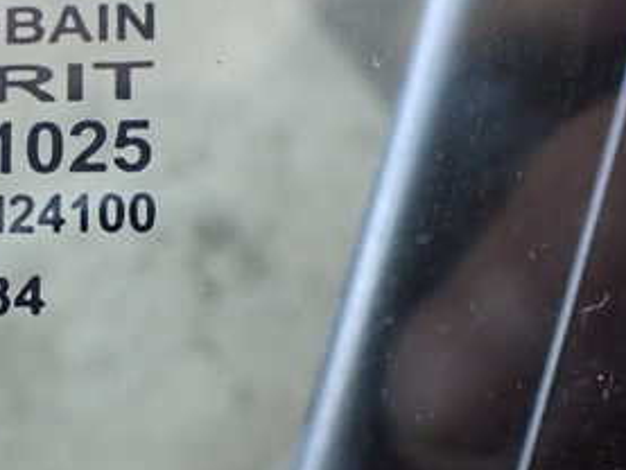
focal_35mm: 65
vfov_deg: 22.6
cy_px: 282
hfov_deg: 27.9
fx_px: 1176
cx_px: -9
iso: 640
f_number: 2.3
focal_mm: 5.4
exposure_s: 1/125
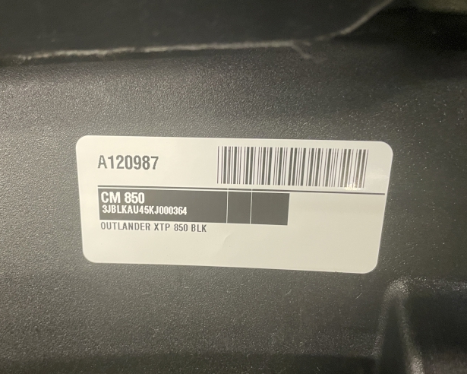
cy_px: 195
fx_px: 456
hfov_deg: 53.8
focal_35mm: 33
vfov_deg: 44.5
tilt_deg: -46.6
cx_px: 185
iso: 500
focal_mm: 4.2
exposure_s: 1/60
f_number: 1.6
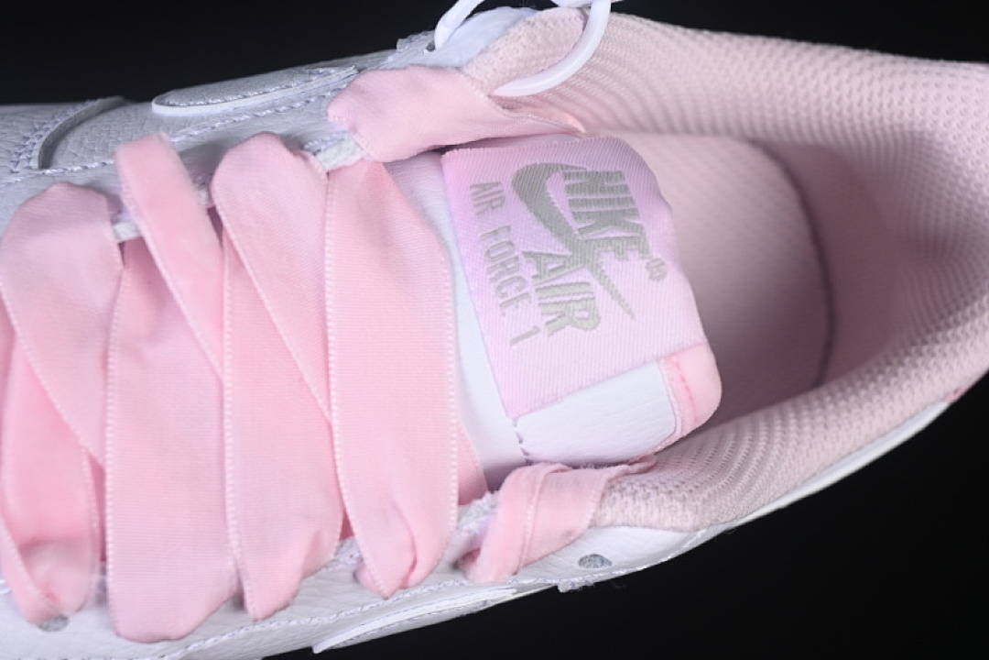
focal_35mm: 75
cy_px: 330
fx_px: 2060
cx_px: 494
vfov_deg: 18.2
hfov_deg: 27.0
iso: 160
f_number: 7.1
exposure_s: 1/80
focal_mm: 50
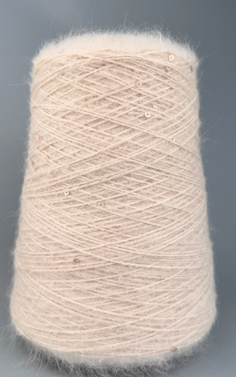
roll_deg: +0.0
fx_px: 268
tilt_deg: -5.7
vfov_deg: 70.4
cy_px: 191
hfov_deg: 47.6
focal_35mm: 26
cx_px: 112
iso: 80
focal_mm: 6.76
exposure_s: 1/1522
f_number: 1.78
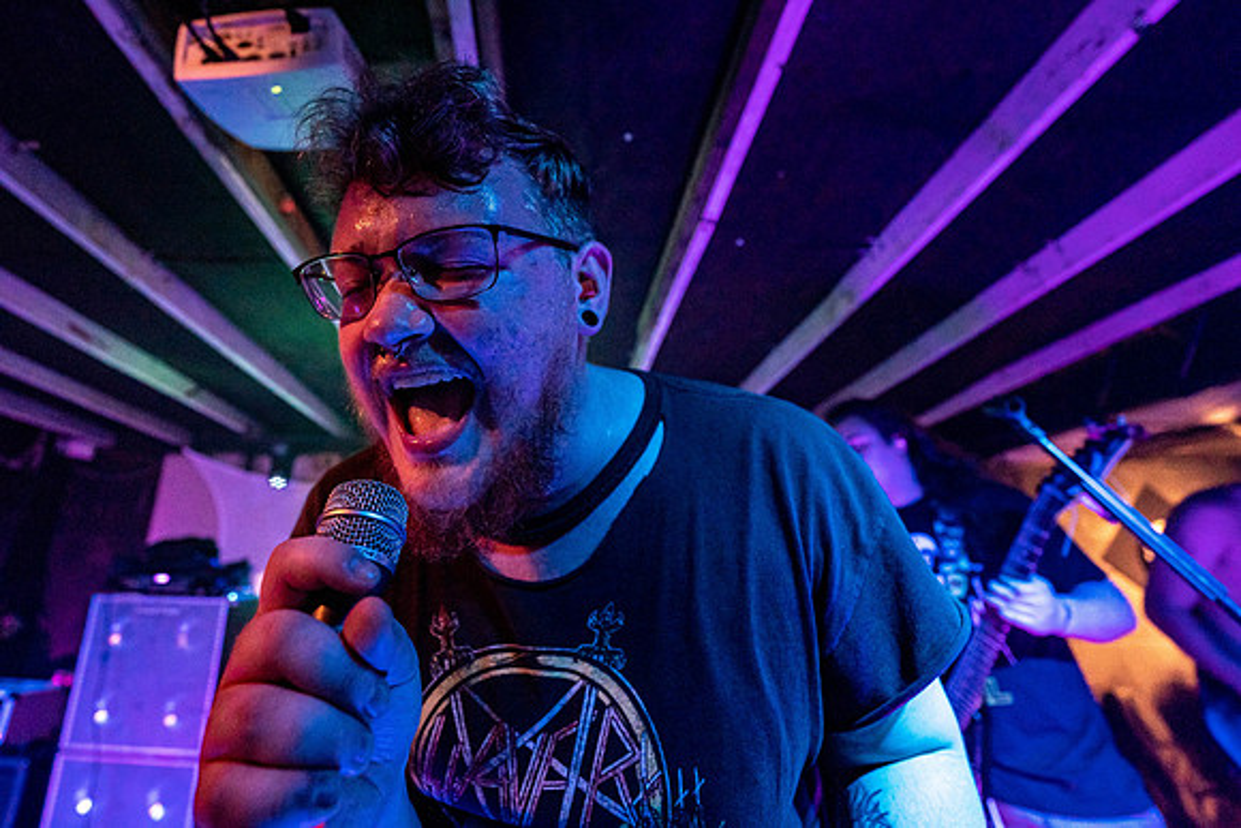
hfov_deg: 96.7
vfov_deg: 73.9
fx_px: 546
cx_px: 539
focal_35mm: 16
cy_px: 359
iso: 3200
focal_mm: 14
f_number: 2.8
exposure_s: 1/250
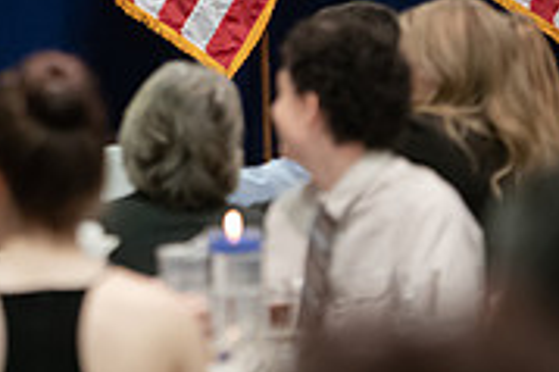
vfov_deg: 3.5
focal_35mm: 396
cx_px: -269
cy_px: -130
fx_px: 6143
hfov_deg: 5.2
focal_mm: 122
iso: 2500
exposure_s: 1/200
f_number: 3.2
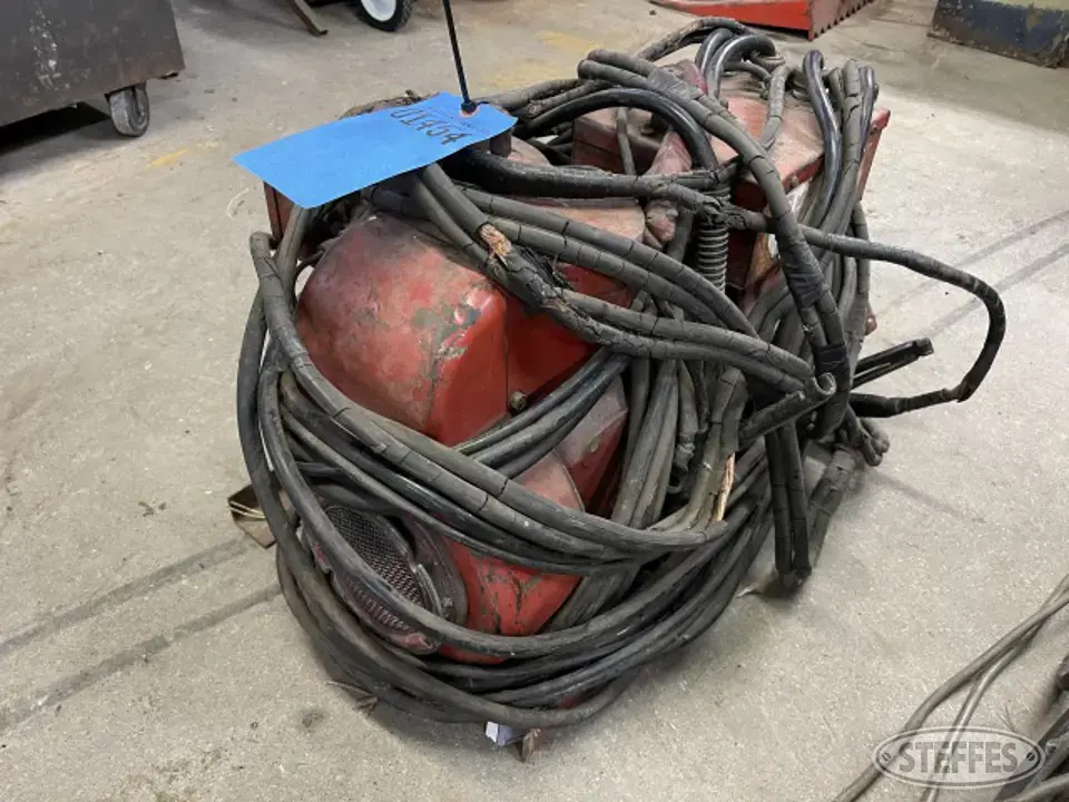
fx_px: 803
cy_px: 401
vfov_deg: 53.1
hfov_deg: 67.3
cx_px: 534
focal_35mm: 26
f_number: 1.6
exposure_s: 1/40
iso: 640
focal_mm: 5.1
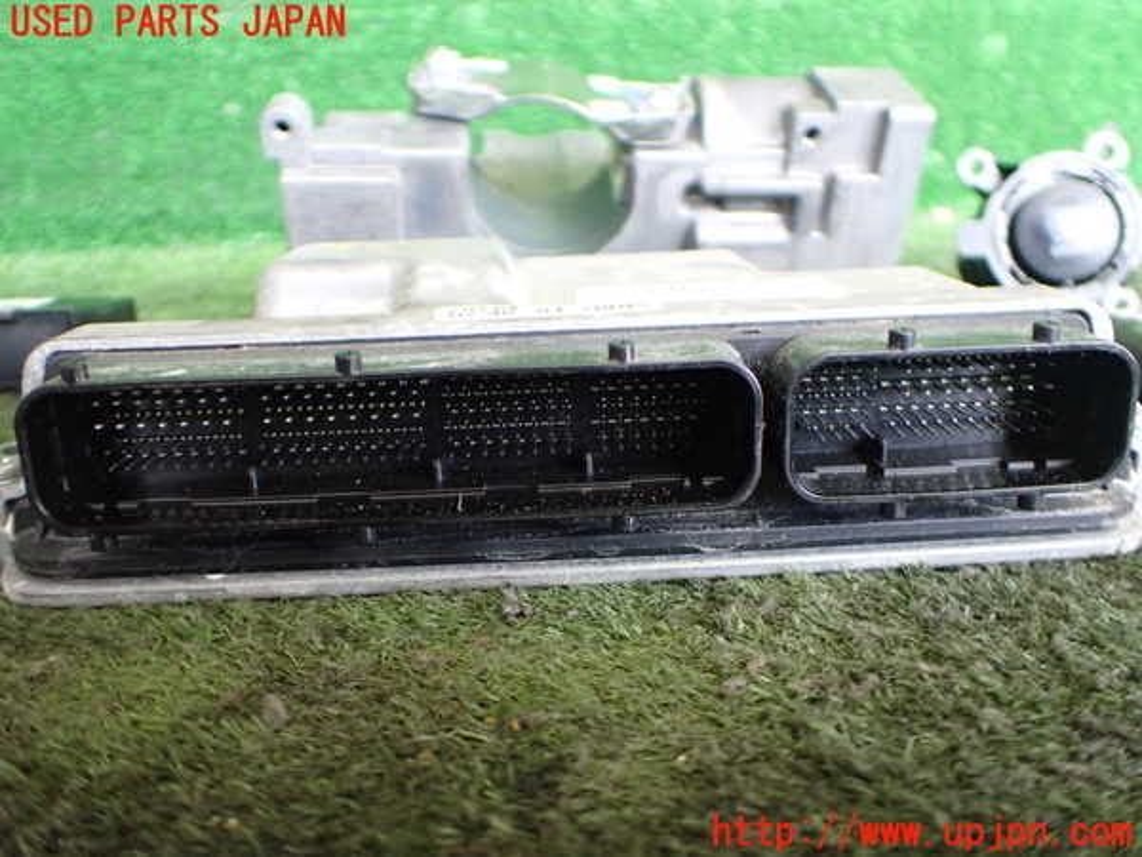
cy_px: 428
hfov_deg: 60.0
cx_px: 571
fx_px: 990
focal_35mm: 30
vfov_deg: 46.8
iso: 640
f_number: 2.3
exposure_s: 1/125
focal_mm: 5.4
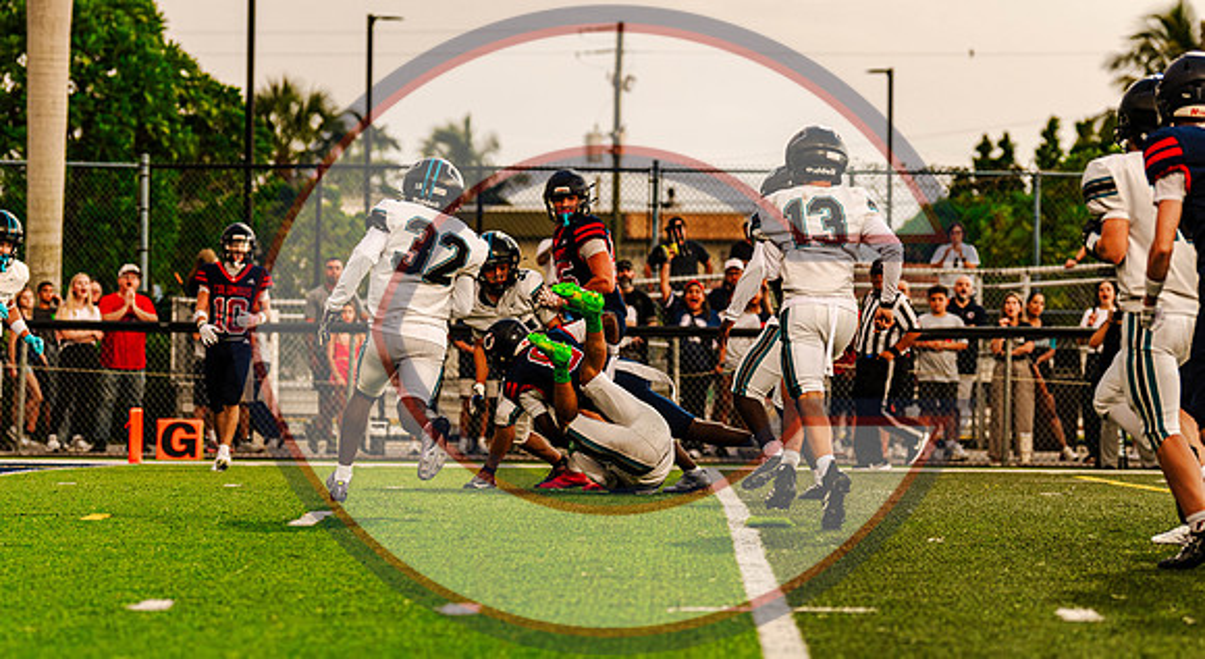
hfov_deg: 10.8
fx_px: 6351
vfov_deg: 5.9
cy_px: 316
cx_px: 644
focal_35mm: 200
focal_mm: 116
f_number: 2.8
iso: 1250
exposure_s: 1/1000
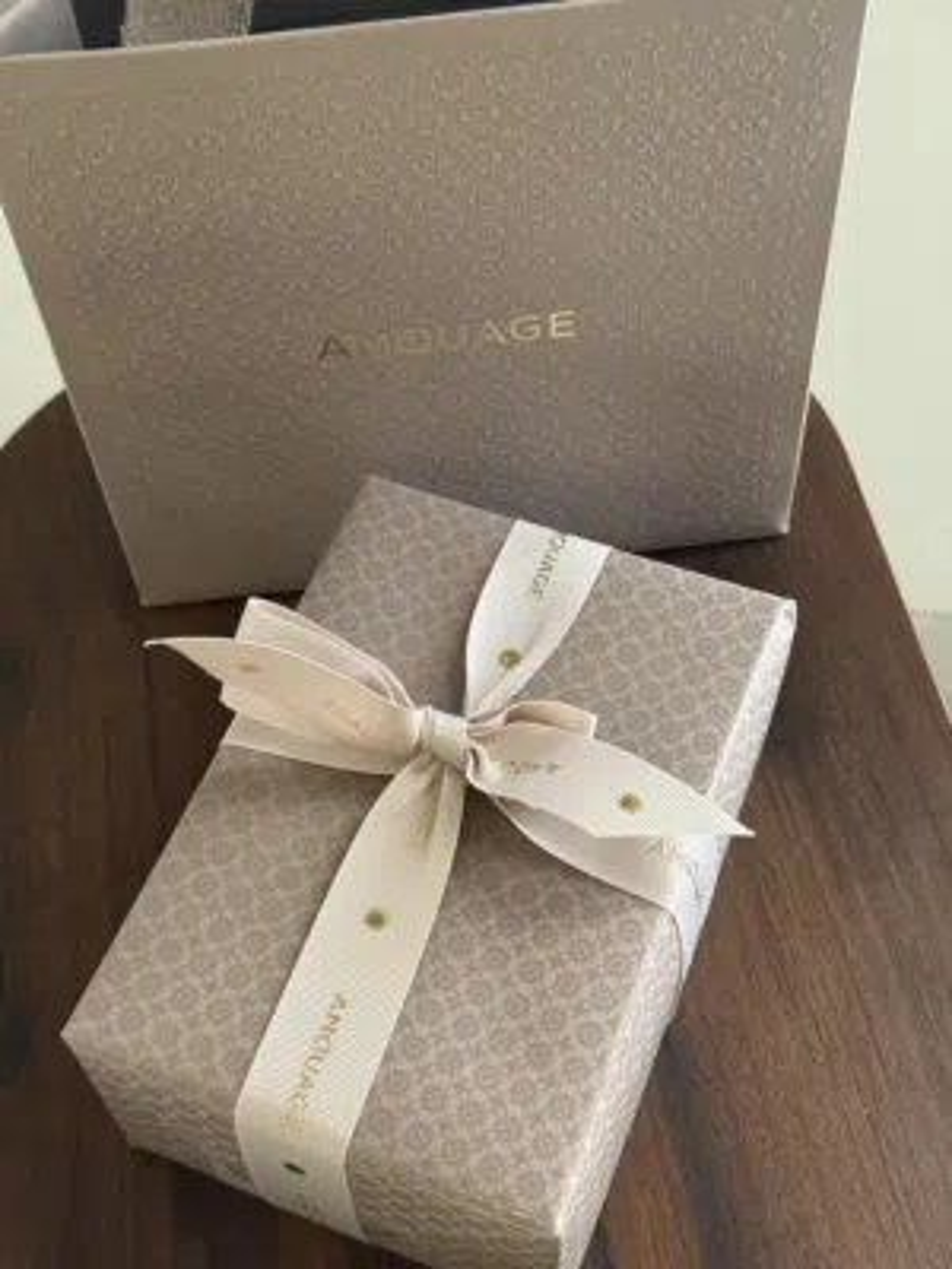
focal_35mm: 48
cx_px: 476
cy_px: 634
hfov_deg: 30.3
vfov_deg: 39.7
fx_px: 1760
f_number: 1.78
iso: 250
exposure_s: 1/48
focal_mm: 6.76
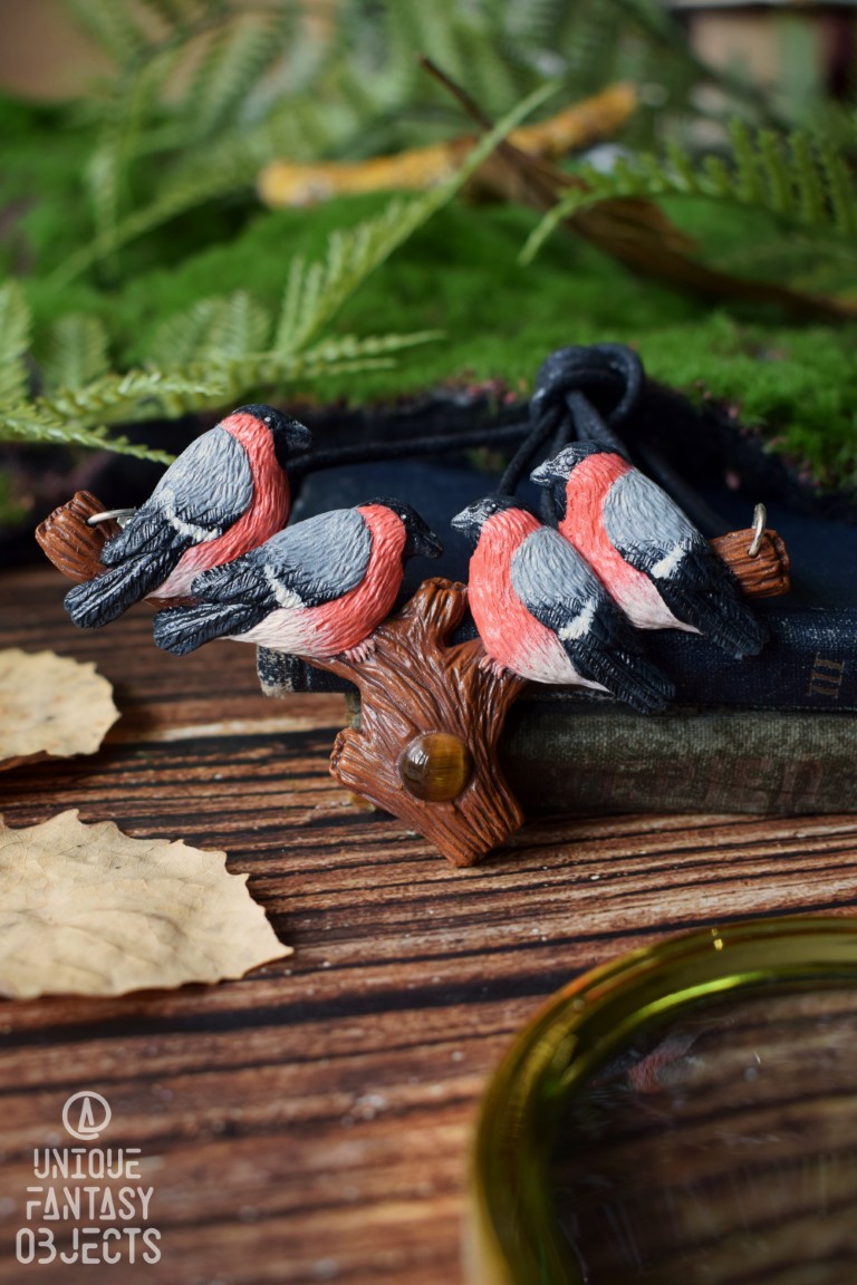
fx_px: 1553
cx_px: 428
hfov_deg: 30.8
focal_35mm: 44
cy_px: 642
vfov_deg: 45.0
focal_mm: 29
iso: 400
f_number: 5
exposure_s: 1/100
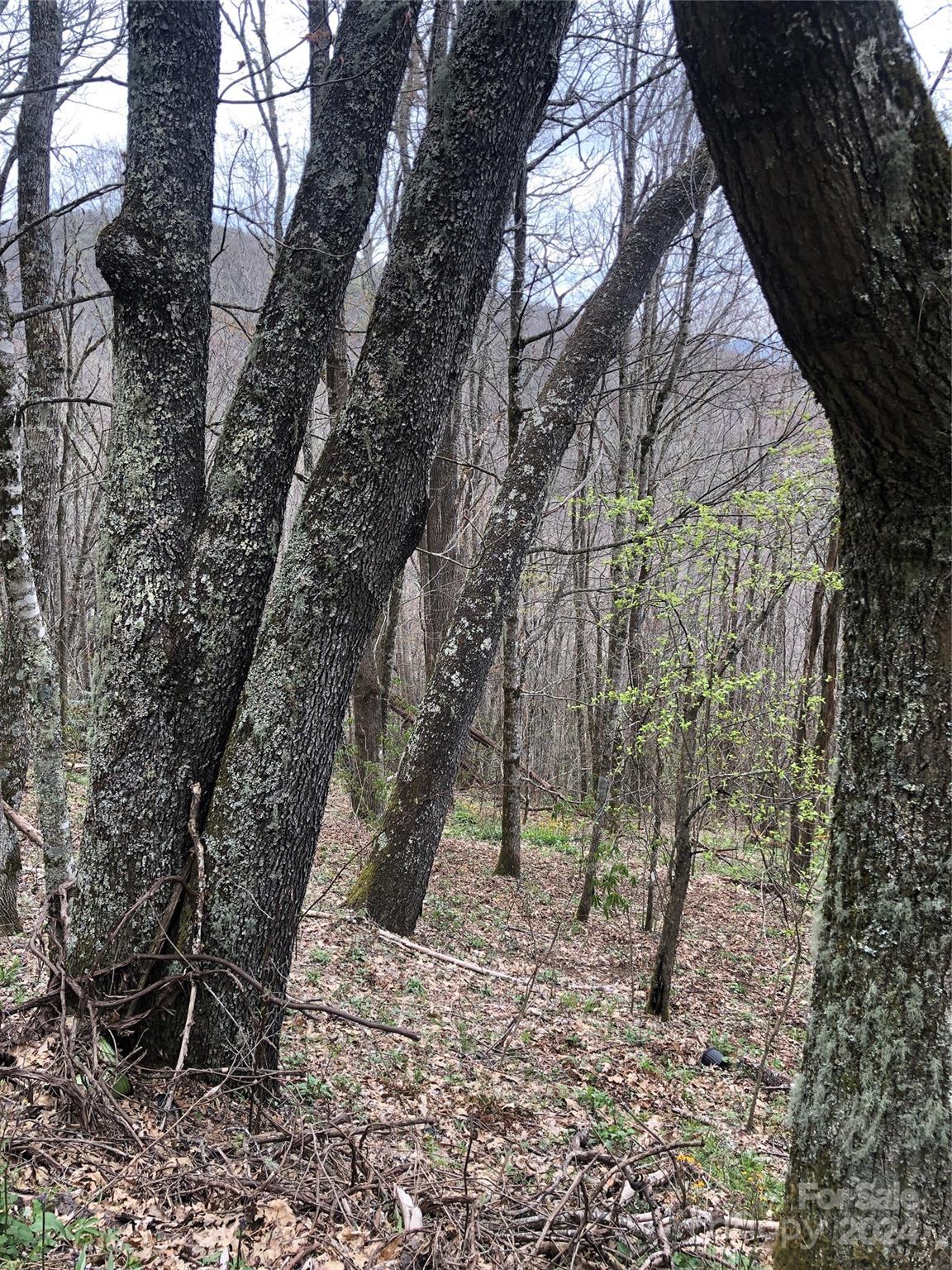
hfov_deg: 49.7
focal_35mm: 28
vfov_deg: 63.4
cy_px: 635
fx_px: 1027
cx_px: 476
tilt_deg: -14.3
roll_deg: +2.4
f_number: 1.8
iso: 25
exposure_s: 1/120
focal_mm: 4
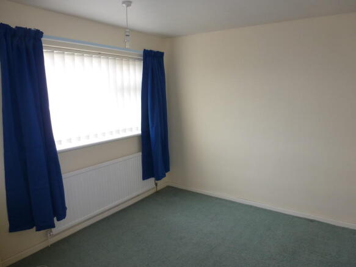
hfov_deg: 71.6
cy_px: 134
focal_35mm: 24
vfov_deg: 56.8
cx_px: 178
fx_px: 247
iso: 125
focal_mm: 4.3
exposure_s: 1/60
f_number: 3.3
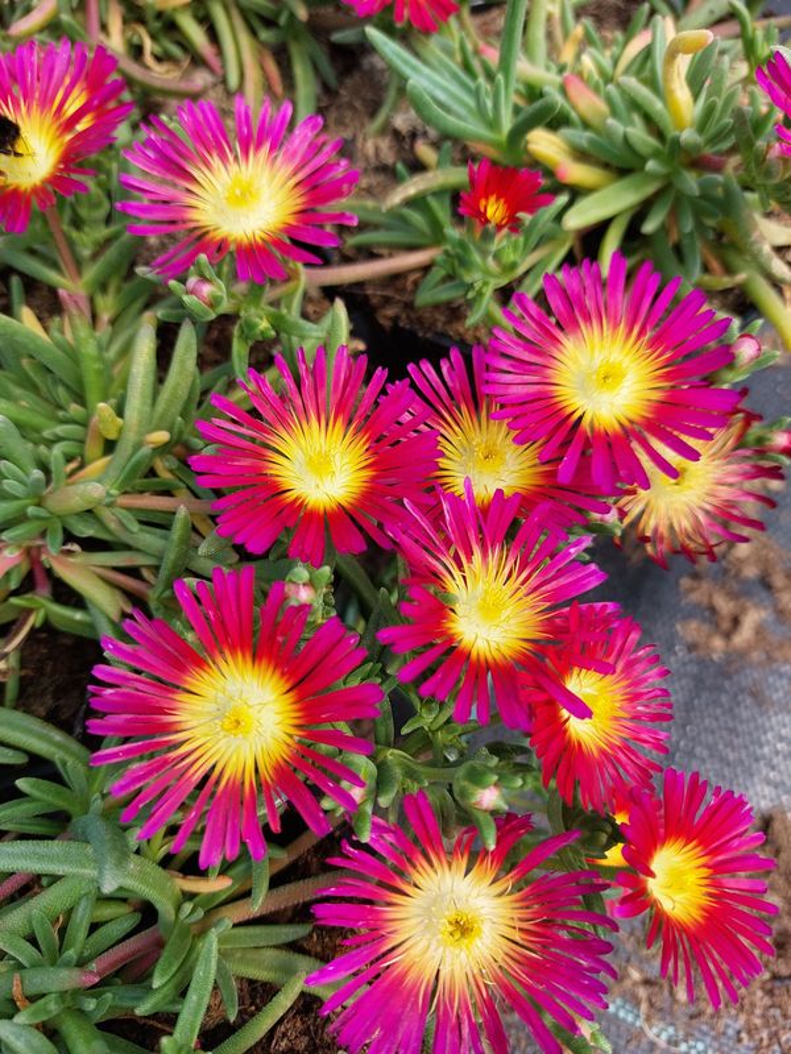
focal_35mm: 25
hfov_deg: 54.9
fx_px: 762
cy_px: 527
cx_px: 396
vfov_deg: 69.4
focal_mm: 5.23
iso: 25
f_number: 1.8
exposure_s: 1/779
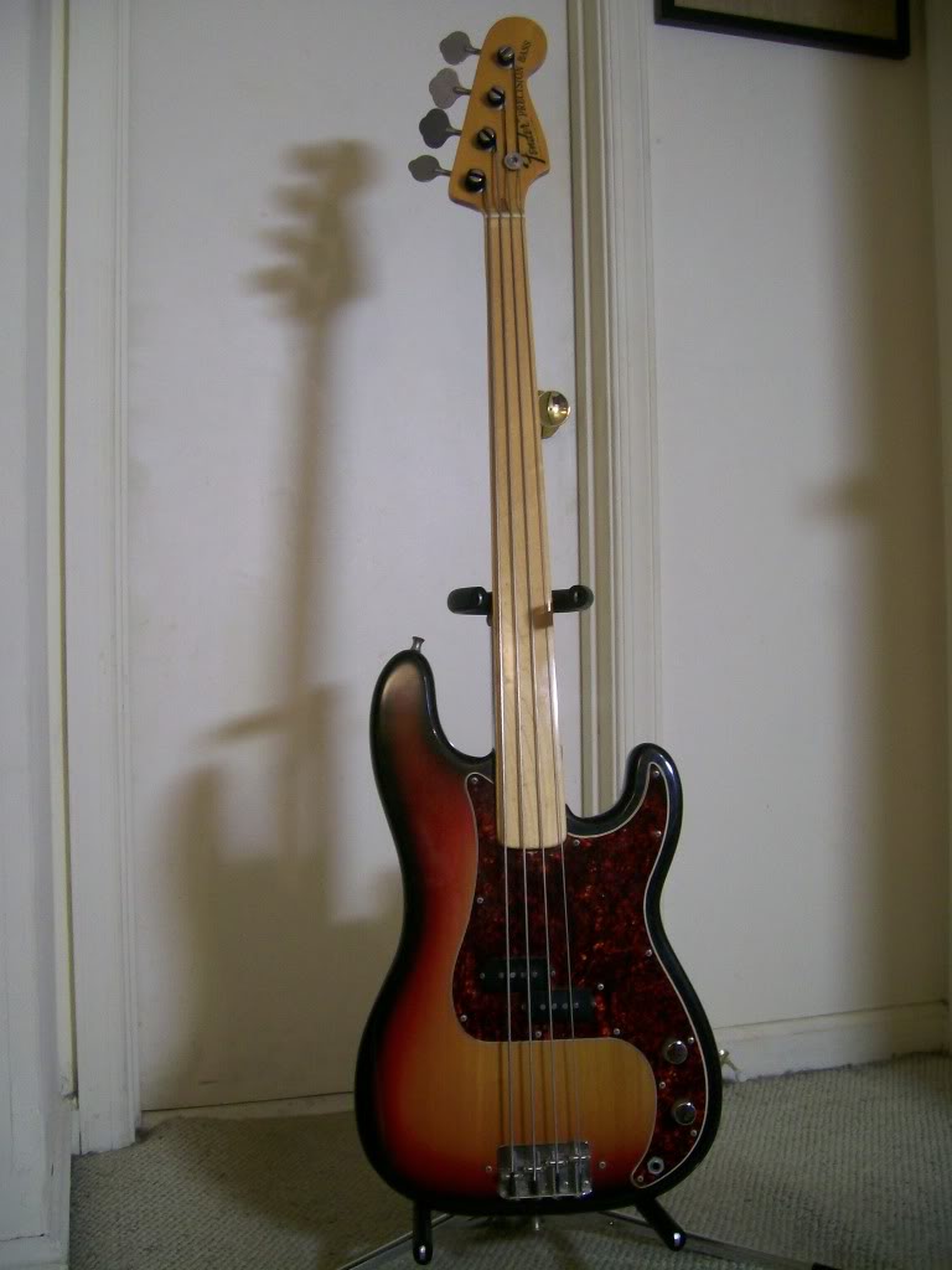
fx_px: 1283
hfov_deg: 40.7
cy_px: 635
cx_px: 476
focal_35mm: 35
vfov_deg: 52.6
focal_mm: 5.8
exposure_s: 1/29.7
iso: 160
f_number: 2.8
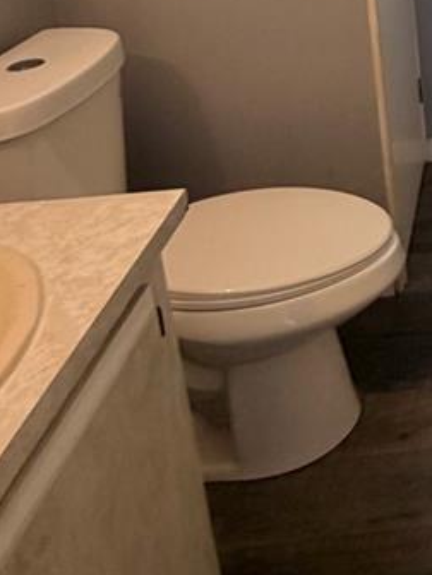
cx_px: 603
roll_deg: -1.8
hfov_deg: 24.3
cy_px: -67
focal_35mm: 50
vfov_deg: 33.1
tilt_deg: -10.0
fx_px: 832
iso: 250
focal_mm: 2.22
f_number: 2.2
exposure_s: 1/60
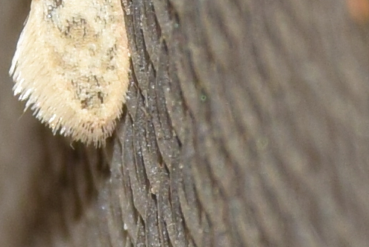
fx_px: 5571
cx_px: 45
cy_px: -32
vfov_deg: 2.5
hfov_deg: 3.8
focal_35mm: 543
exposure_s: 1/160
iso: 200
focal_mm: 140
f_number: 13
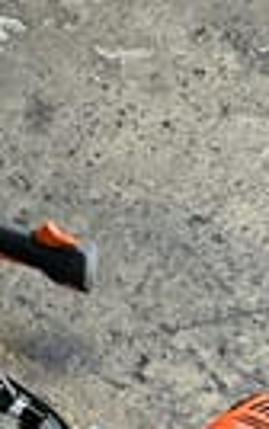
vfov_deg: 18.6
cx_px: -176
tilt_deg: -51.3
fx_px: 1299
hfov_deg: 11.2
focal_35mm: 111
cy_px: 344
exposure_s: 1/60
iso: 80
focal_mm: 3
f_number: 1.8
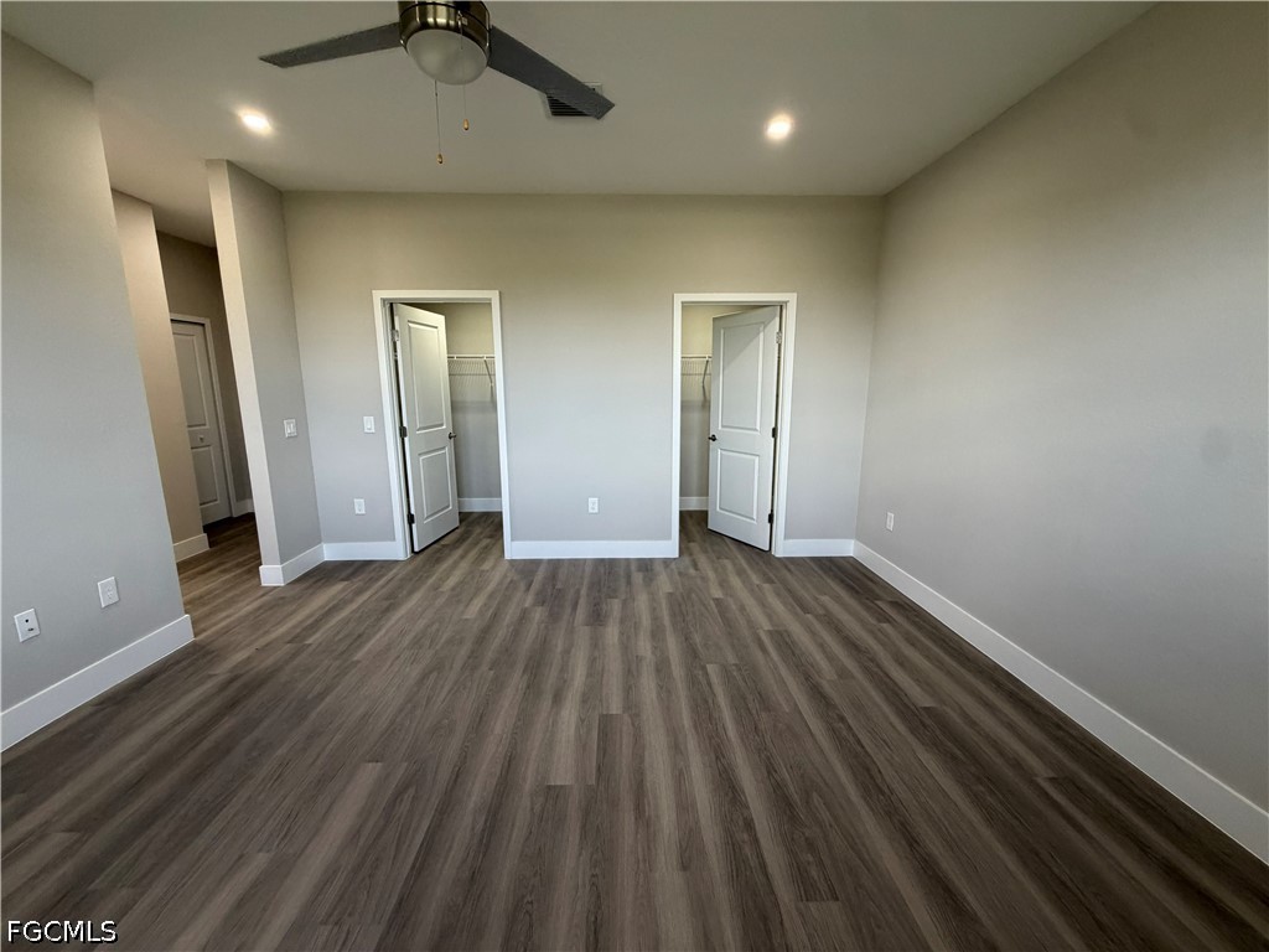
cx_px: 634
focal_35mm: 14
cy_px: 476
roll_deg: +0.0
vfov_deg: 85.7
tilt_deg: -10.6
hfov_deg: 102.1
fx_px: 513
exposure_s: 1/120
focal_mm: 2.22
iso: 250
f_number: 2.2
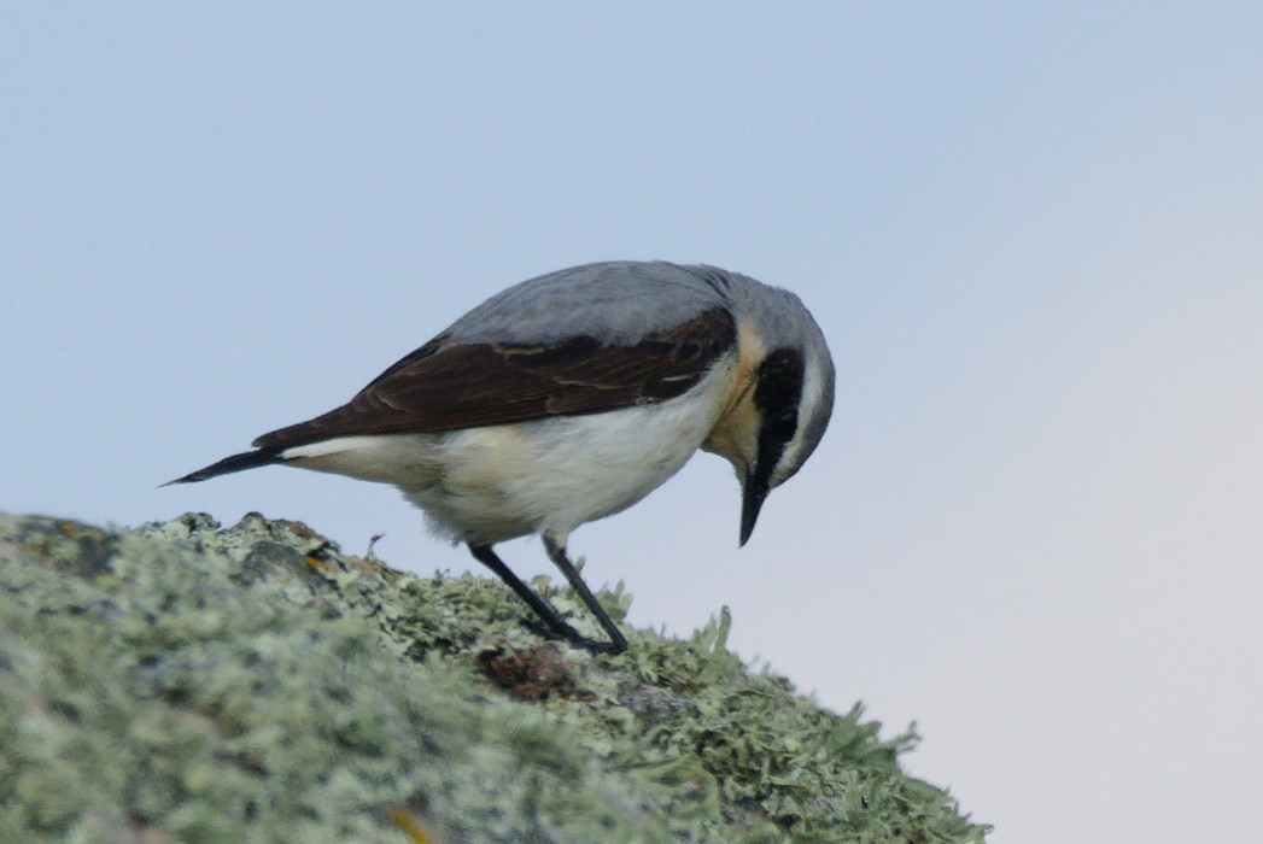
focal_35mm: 600
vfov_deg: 2.3
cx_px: 632
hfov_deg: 3.4
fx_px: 21067
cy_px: 422
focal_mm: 600
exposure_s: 1/500
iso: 200
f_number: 7.1
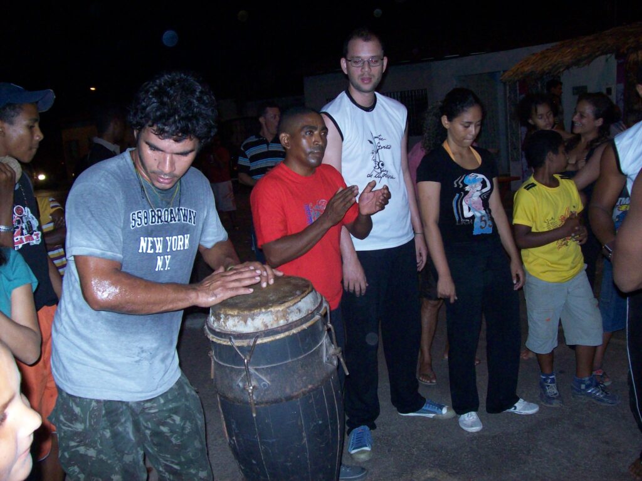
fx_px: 667
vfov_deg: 39.6
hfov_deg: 51.4
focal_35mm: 36
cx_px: 321
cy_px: 240
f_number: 2.7
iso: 200
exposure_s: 1/64
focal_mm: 6
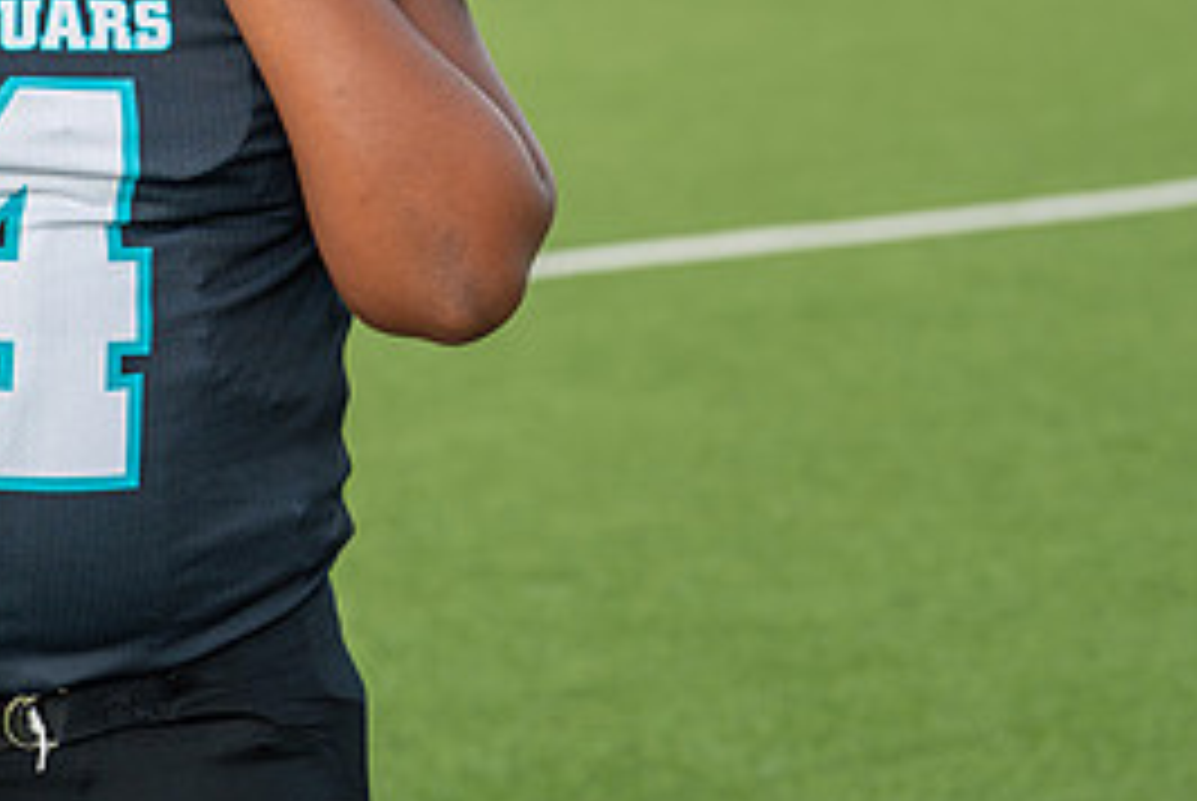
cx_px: 71
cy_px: -94
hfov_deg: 14.9
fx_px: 4527
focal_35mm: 136
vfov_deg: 10.0
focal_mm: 50
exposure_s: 1/400
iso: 250
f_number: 3.2
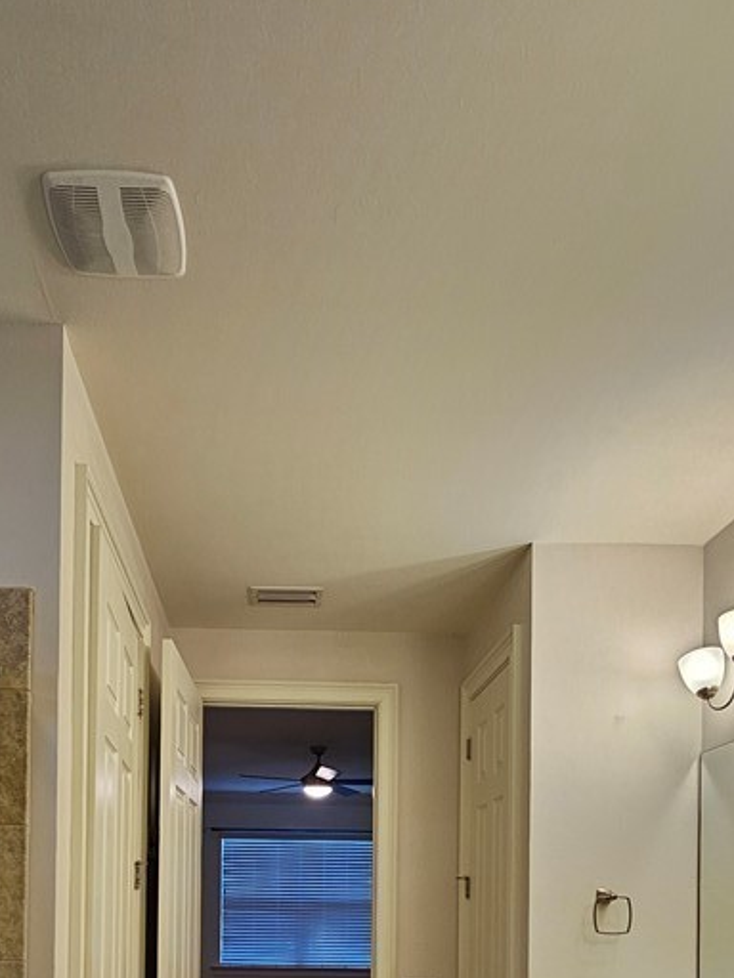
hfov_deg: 52.7
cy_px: 907
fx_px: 735
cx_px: 291
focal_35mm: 26
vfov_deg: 56.5
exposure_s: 1/60
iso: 125
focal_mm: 2.2
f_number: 2.2
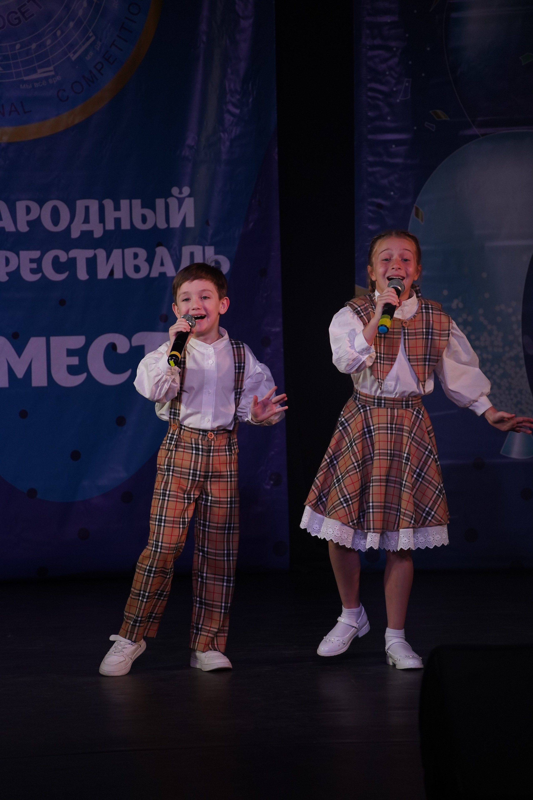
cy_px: 400
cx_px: 266
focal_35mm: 206
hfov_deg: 6.7
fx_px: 4575
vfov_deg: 10.0
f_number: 5.6
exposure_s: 1/400
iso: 2000
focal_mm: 206
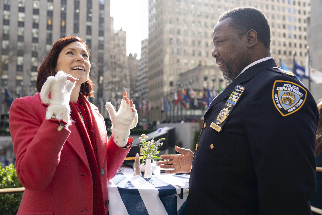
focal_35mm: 33
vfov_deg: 40.0
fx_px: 295
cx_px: 161
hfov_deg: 57.2
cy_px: 108
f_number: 3.2
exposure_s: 1/400
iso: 200
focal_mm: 33
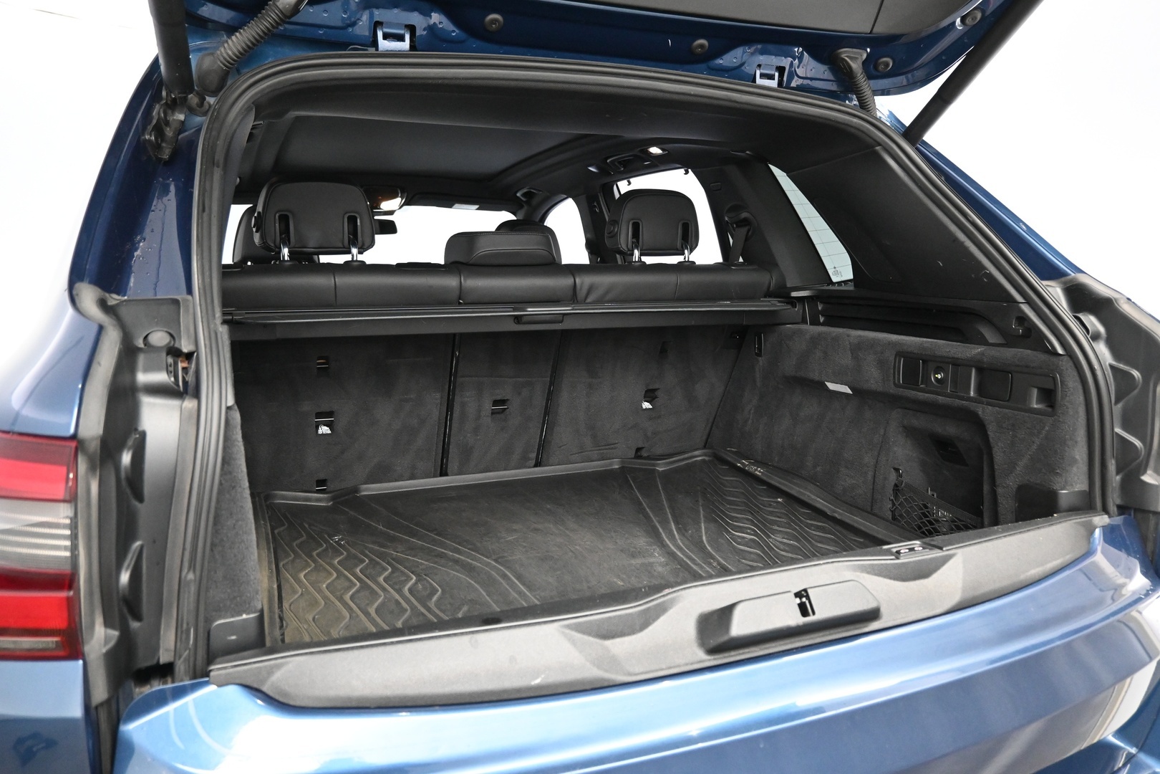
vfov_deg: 49.1
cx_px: 580
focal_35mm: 26
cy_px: 387
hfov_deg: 68.9
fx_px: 846
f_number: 3.5
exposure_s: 1/30
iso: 3200
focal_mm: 17.5
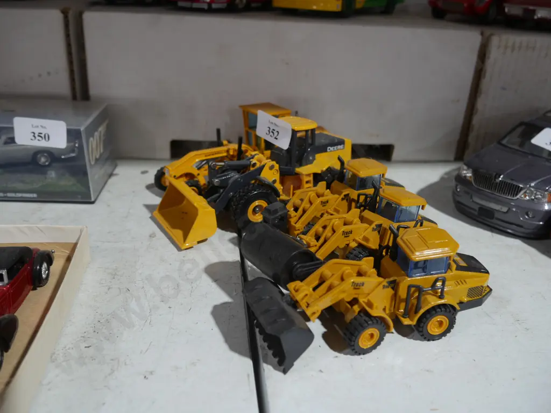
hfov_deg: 60.0
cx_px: 276
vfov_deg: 46.8
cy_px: 206
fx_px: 478
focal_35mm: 30
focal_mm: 15
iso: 500
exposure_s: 1/60
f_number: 3.6
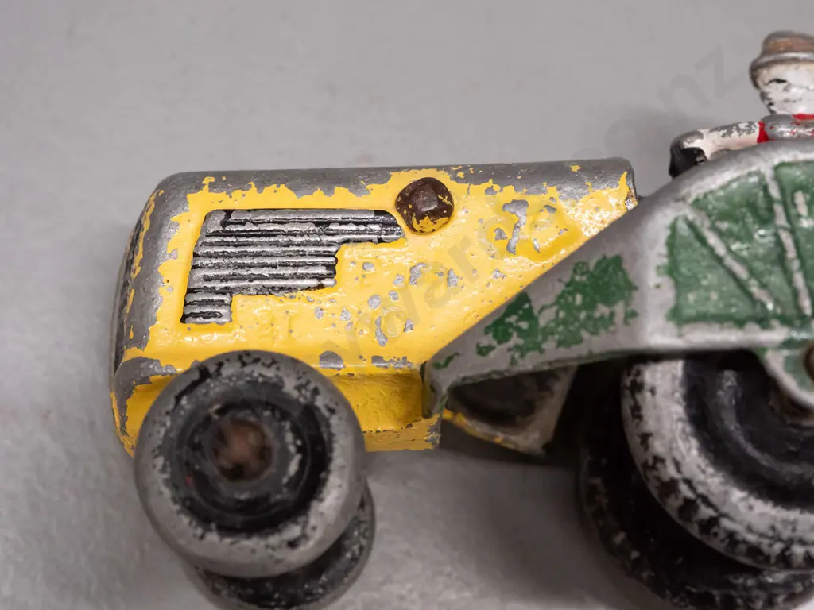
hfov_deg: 27.0
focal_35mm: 72
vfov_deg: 20.4
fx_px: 1693
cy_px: 305
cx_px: 407
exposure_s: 1/250
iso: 3200
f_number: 5.6
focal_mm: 36
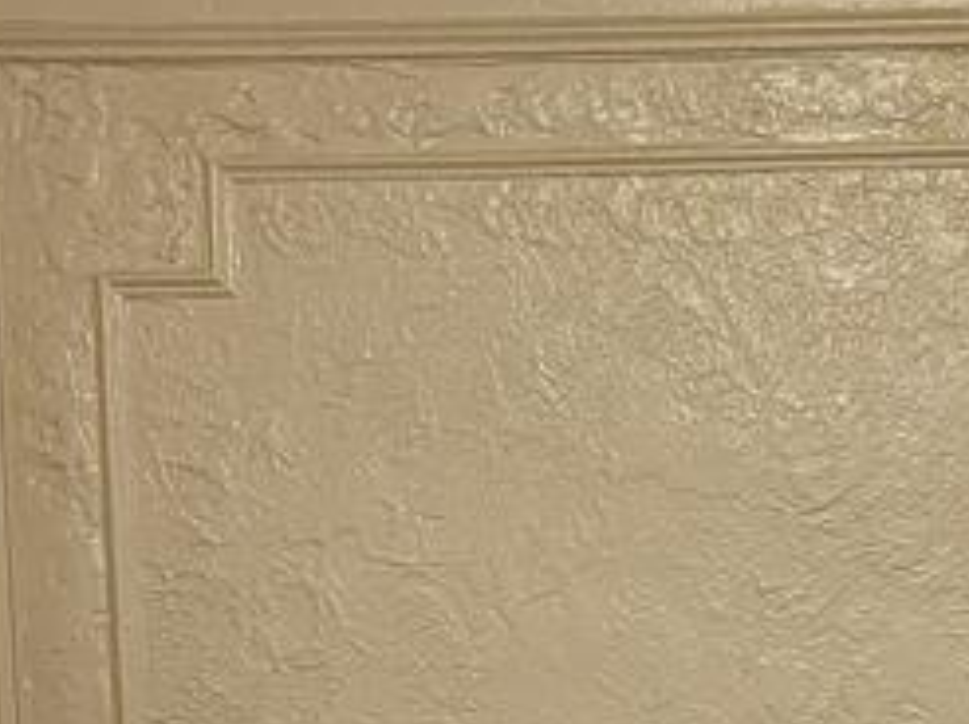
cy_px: 925
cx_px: 823
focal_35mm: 100
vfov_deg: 14.2
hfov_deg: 19.4
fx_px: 2797
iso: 200
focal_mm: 5
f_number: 1.8
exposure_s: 1/40
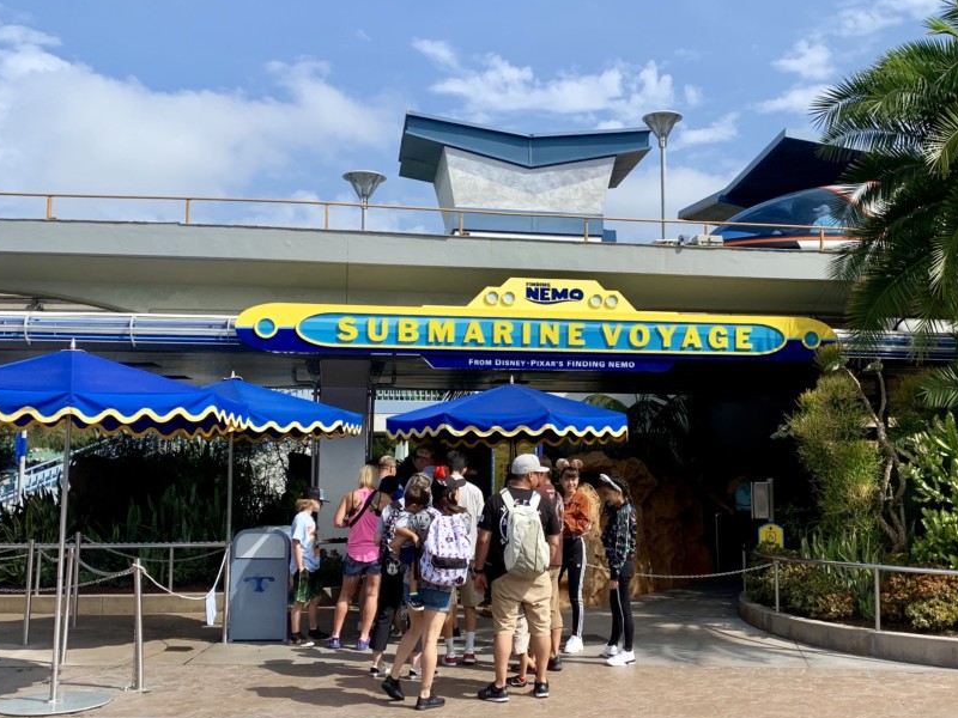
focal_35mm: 39
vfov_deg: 36.8
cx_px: 569
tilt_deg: +6.7
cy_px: 354
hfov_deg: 47.6
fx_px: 1079
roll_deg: -0.2
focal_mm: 4.25
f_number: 1.8
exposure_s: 1/1953
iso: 25
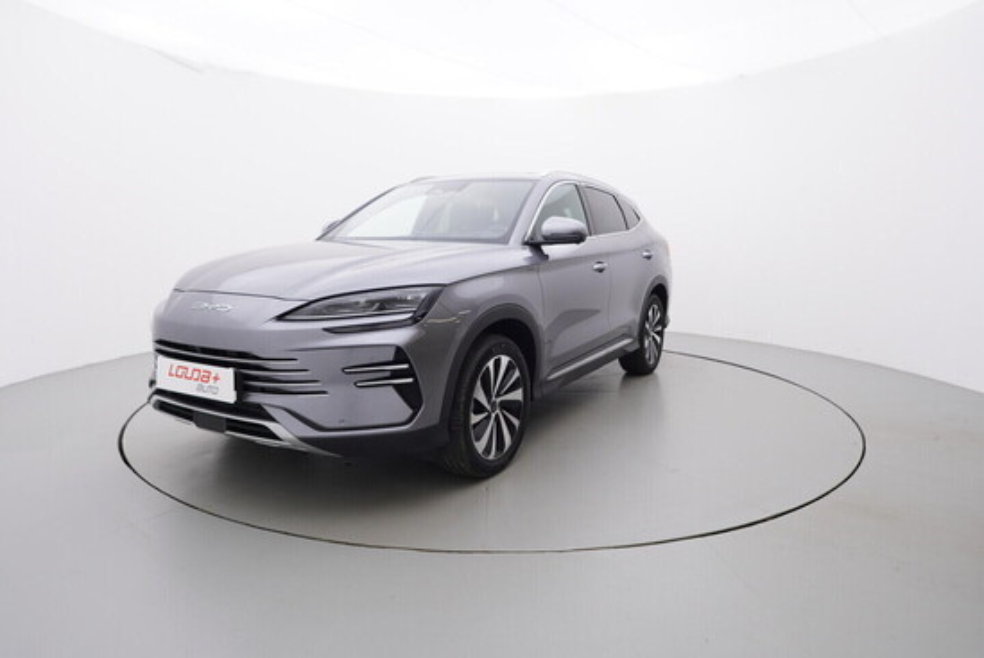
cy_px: 329
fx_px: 615
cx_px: 492
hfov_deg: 77.3
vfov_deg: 56.2
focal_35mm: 22
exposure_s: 1/80
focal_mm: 15
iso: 200
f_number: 5
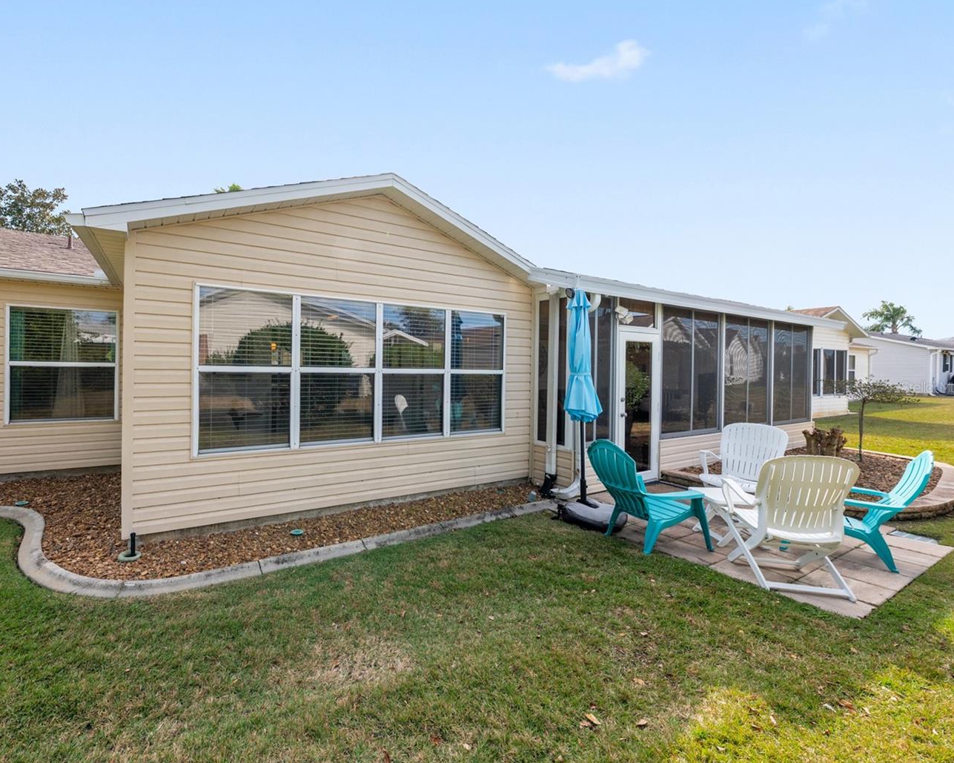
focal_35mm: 14
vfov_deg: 88.0
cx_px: 374
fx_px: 395
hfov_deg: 99.2
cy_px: 387
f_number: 7.1
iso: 200
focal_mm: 12
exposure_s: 1/400
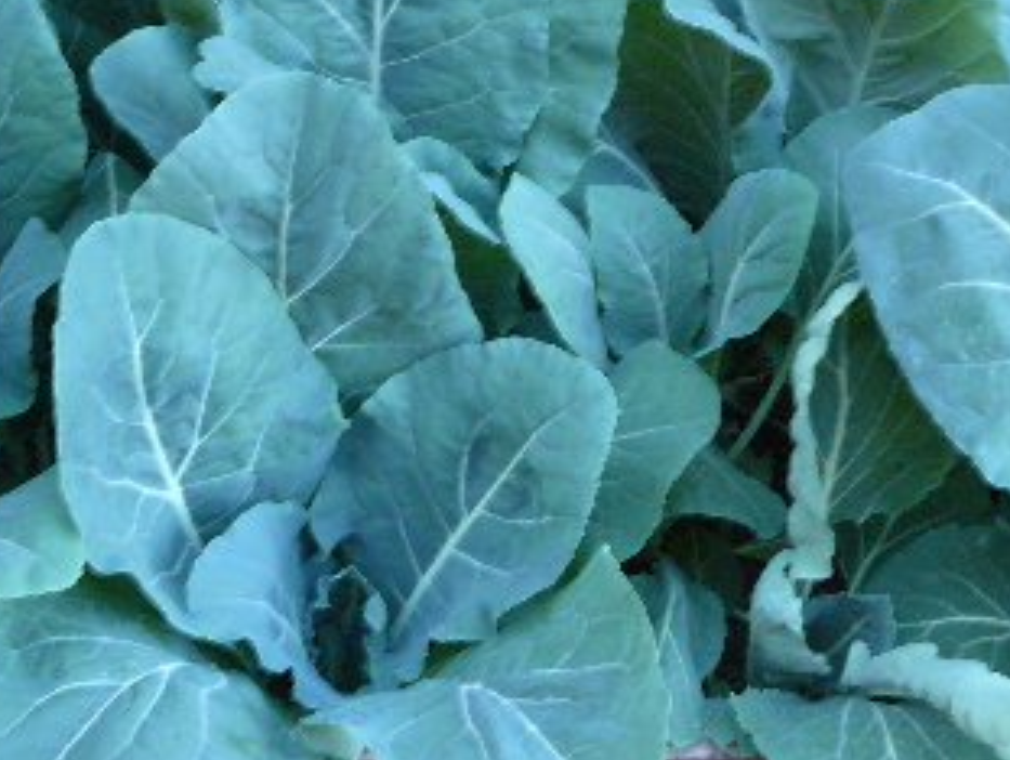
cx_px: 627
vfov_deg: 19.8
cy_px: 169
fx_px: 2162
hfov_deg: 26.2
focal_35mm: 74
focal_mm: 6
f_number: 2.8
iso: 200
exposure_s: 1/6
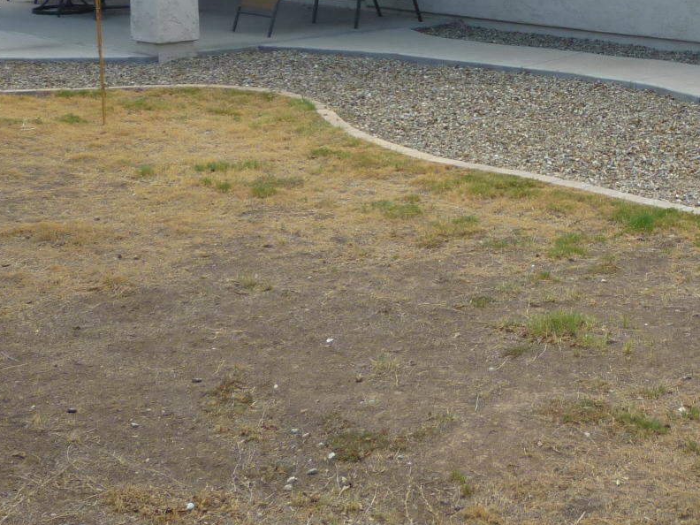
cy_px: 4
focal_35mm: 75
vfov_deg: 19.1
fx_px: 1517
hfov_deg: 25.0
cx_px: 658
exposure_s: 1/320
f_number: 3.3
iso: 80
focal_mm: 5.2
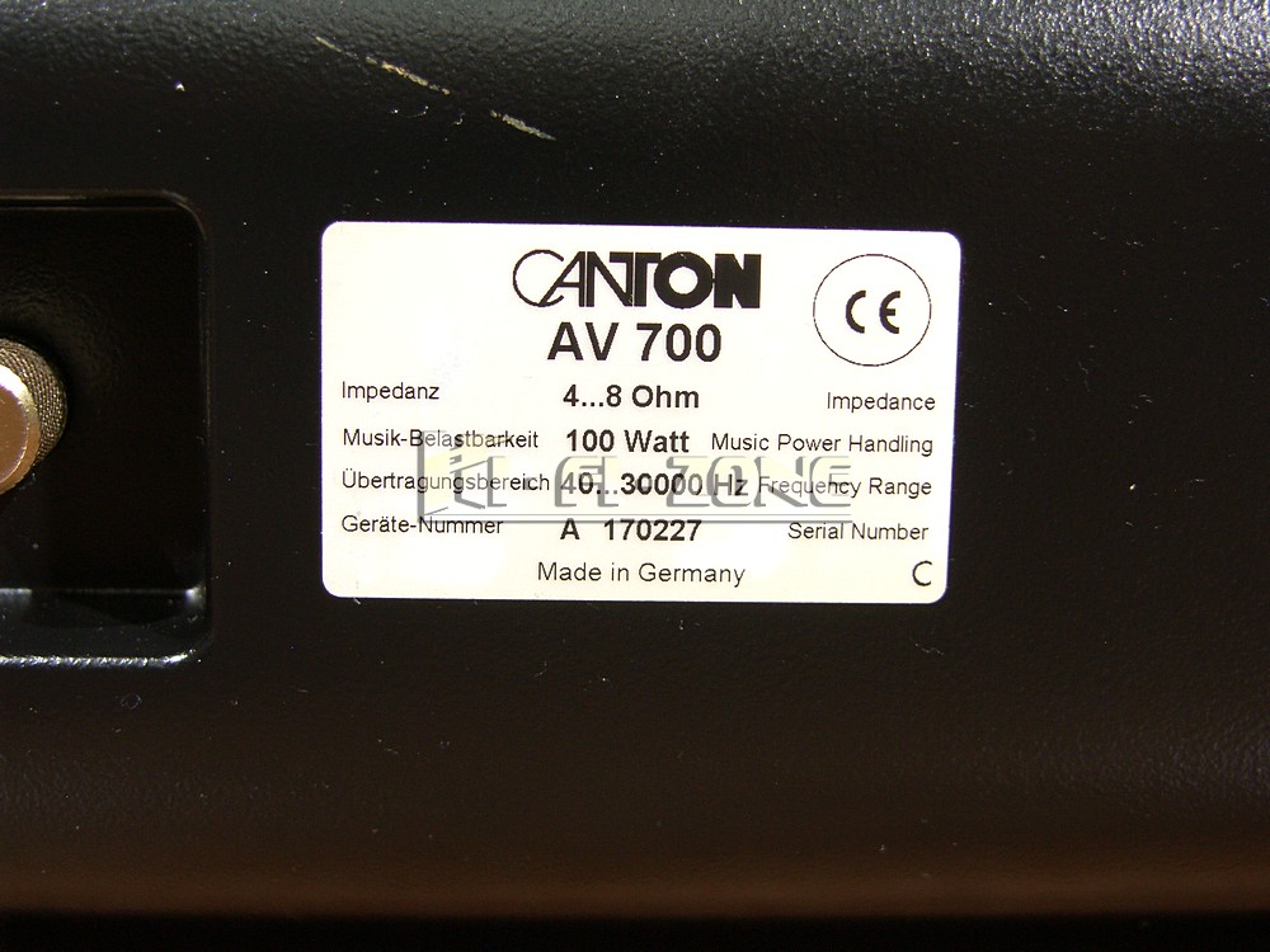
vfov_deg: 21.0
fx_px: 2568
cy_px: 476
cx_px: 635
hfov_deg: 27.8
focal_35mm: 70
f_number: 3.2
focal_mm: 18
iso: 100
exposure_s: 1/60
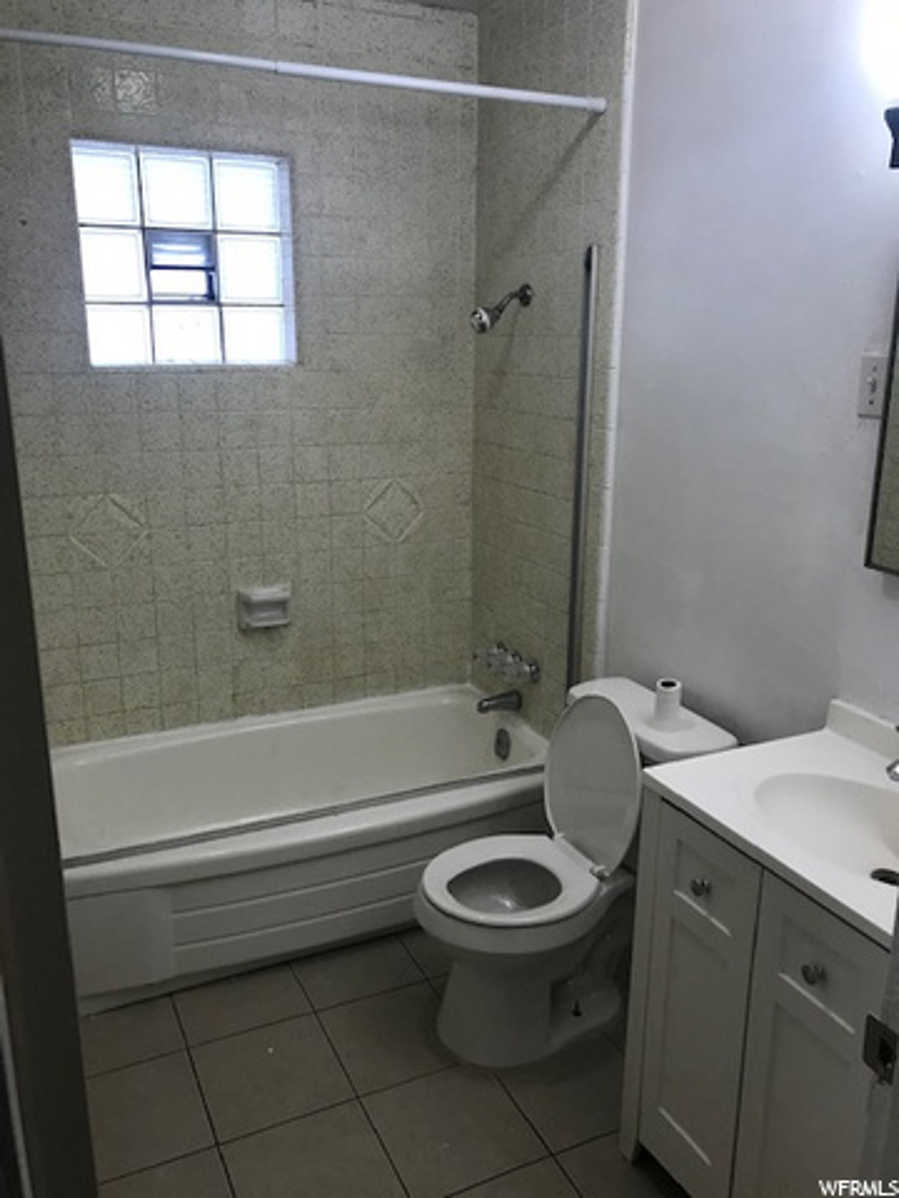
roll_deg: -0.3
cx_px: 450
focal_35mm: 28
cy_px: 599
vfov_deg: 63.4
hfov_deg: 49.7
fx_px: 970
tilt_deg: -12.6
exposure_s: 1/40
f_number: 1.8
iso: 20
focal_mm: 3.99
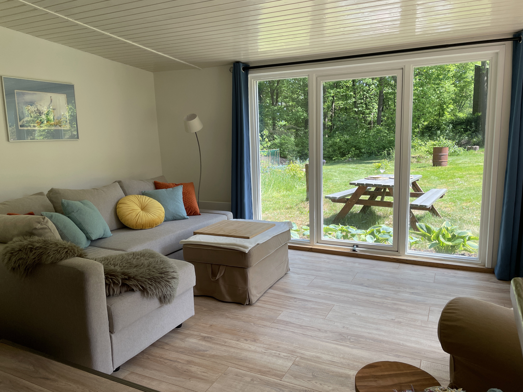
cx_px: 262
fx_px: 393
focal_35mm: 26
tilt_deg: -9.9
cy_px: 196
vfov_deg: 53.1
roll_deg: +2.1
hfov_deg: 67.3
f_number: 1.6
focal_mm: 4.2
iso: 32
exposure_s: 1/304
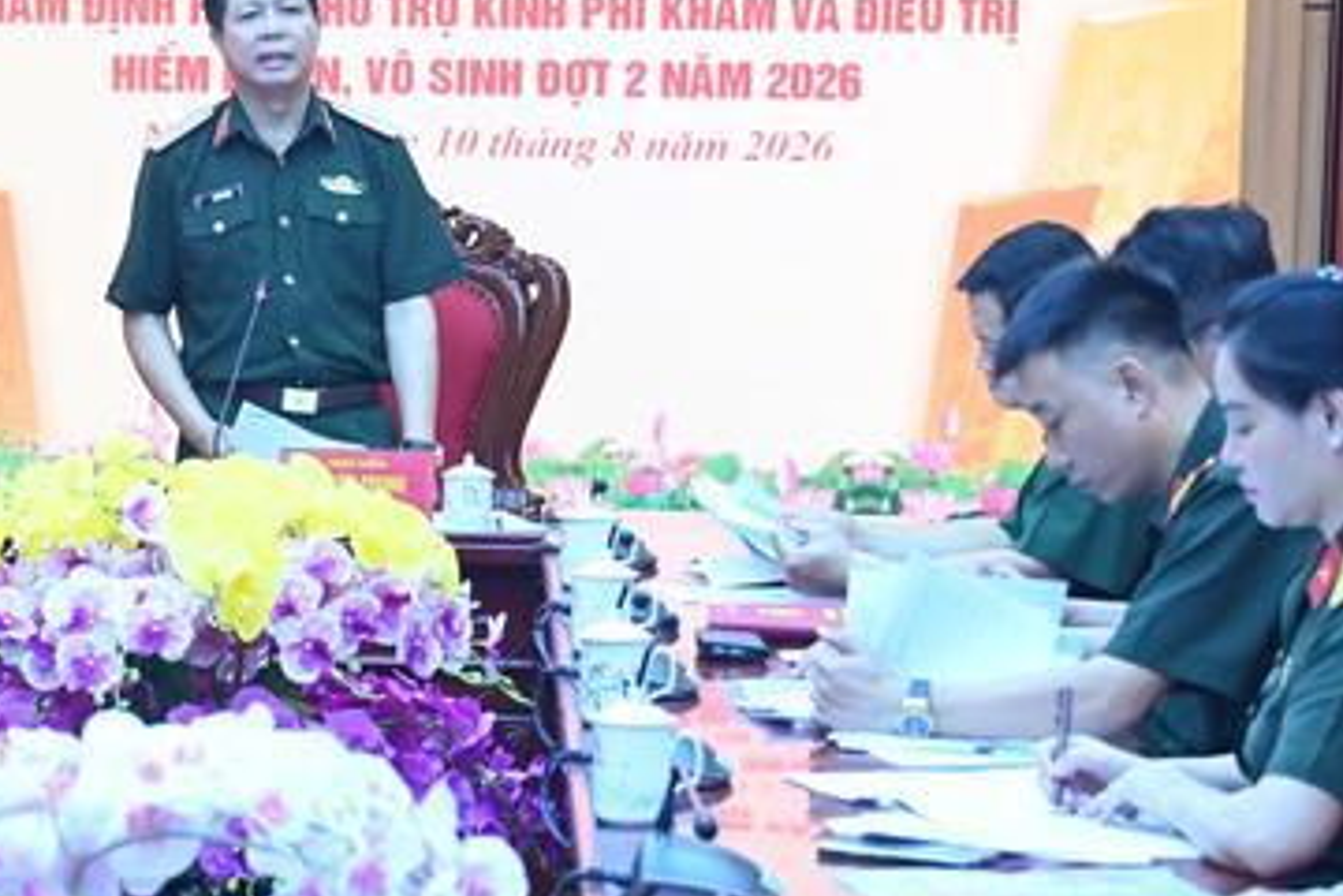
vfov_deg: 13.2
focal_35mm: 104
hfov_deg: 19.3
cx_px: 127
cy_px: 413
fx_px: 3879
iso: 800
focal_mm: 44
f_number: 4
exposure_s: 1/50
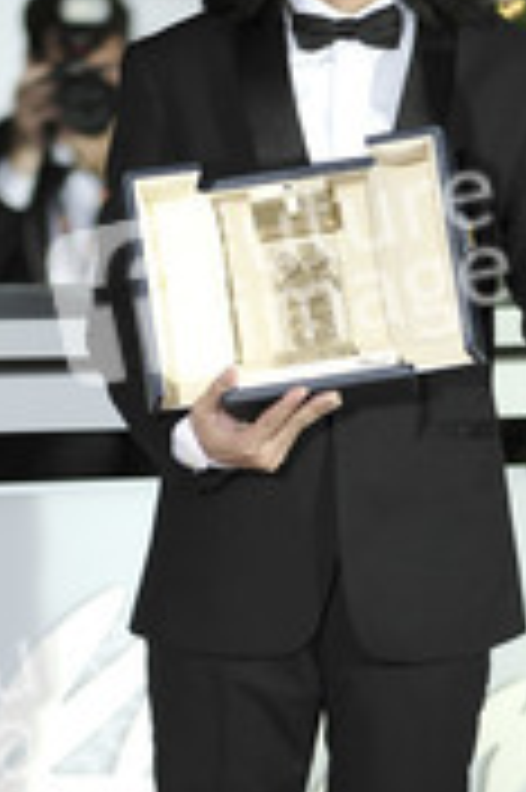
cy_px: 504
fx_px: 4194
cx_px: 409
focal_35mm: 191
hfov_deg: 7.2
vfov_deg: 10.8
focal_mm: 56
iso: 500
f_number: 1.2
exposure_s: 1/160
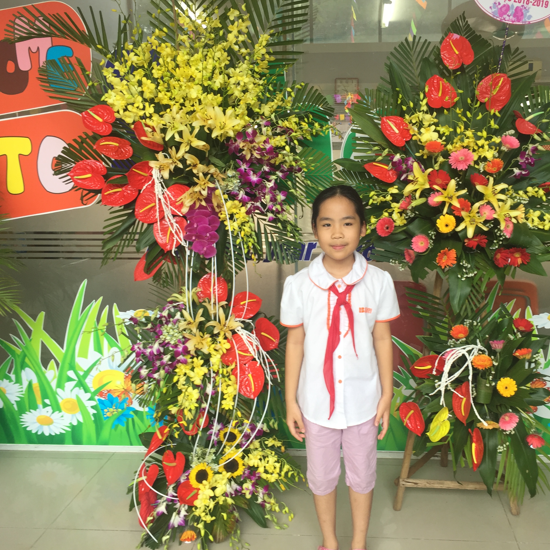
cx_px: 326
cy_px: 272
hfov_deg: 47.0
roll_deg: +0.5
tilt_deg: -9.2
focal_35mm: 35
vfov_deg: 47.2
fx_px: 629
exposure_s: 1/50
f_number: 2.2
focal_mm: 4.15
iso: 32
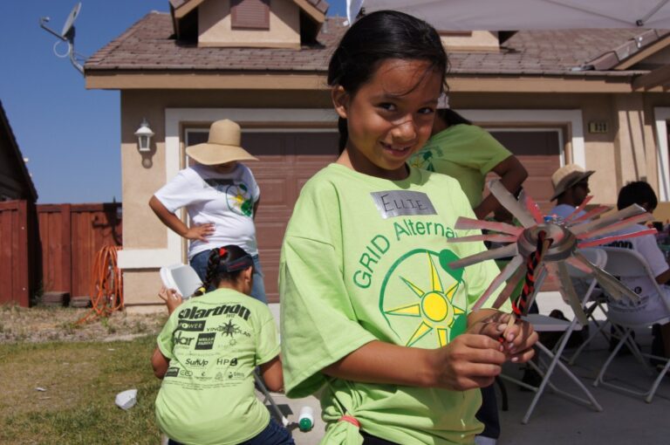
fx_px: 725
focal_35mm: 39
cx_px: 335
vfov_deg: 34.1
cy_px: 222
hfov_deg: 49.6
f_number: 8
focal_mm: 26
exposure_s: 1/640
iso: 100
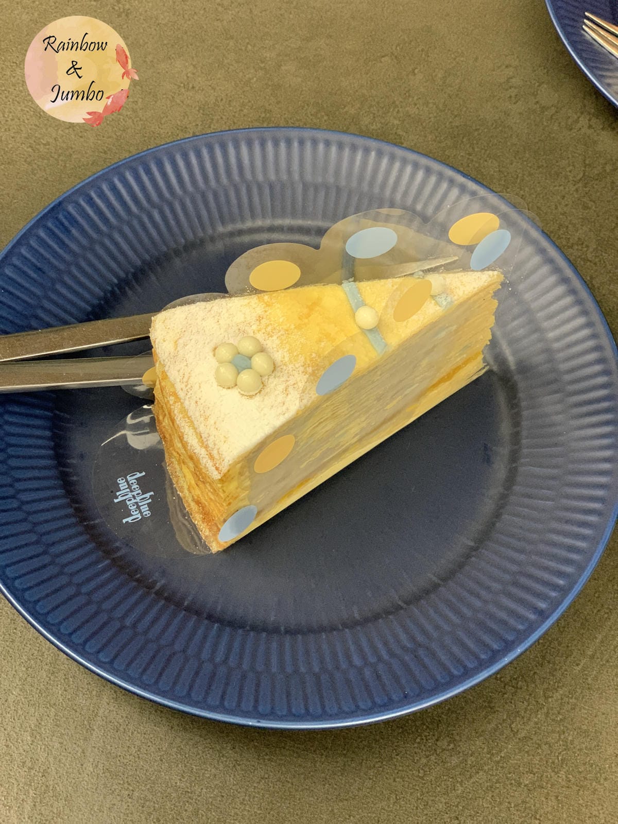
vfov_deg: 36.8
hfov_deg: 28.0
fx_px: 1238
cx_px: 309
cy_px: 412
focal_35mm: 52
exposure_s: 1/60
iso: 250
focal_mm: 6
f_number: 2.4
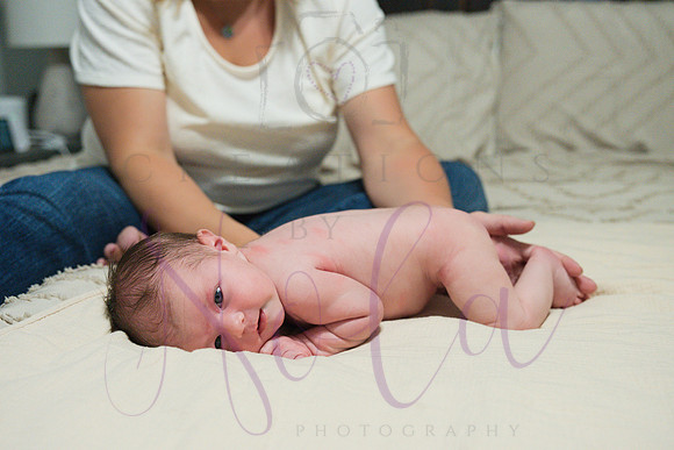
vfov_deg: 31.2
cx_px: 337
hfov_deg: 45.4
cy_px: 225
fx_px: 805
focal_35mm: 43
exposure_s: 1/320
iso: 1600
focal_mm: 43
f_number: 4
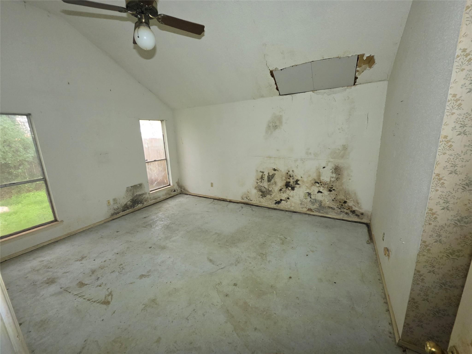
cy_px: 177
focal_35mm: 13
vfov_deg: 89.9
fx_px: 177
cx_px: 236
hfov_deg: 106.2
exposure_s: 1/60
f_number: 1.9
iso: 400
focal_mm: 2.2
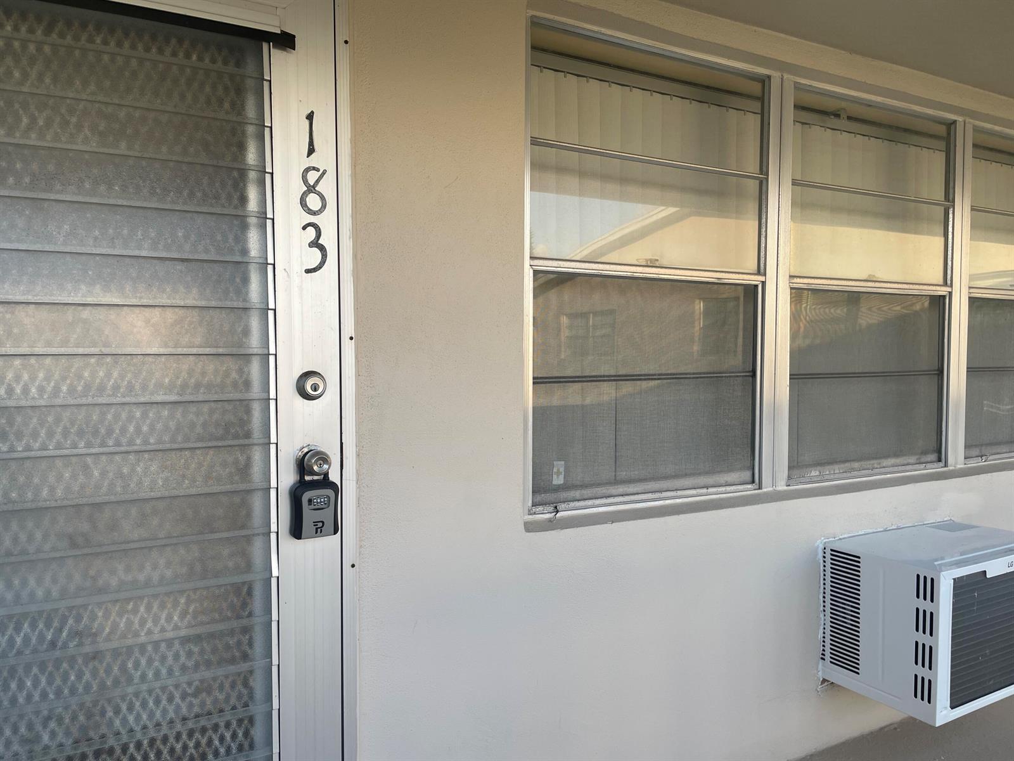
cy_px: 380
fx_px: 762
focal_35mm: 26
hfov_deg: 67.3
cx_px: 507
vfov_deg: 53.1
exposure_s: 1/424
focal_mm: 4.2
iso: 32
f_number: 1.6
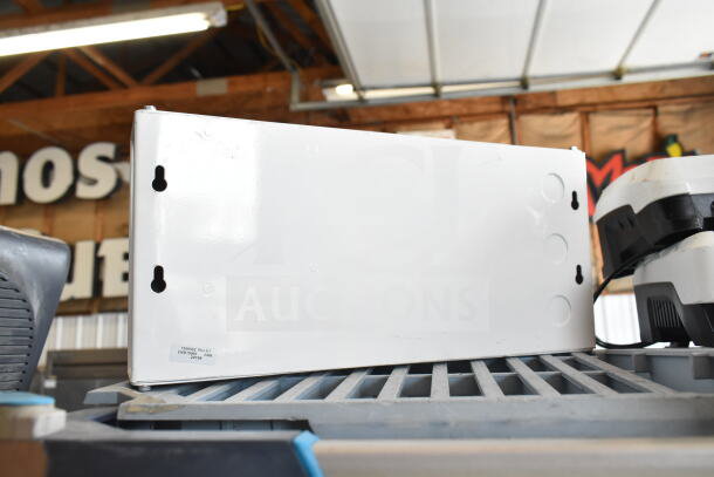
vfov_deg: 43.6
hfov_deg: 61.9
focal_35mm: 30
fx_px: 595
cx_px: 357
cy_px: 238
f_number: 6.3
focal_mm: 20
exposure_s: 1/160
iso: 1600
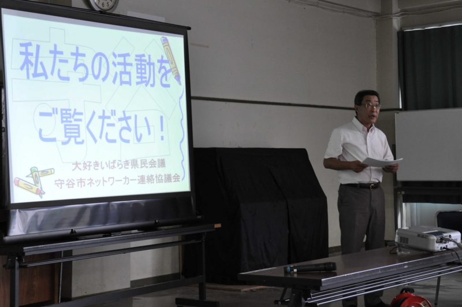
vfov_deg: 25.0
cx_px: 231
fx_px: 692
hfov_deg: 36.9
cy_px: 154
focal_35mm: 54
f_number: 7.1
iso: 1000
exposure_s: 1/25
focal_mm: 36
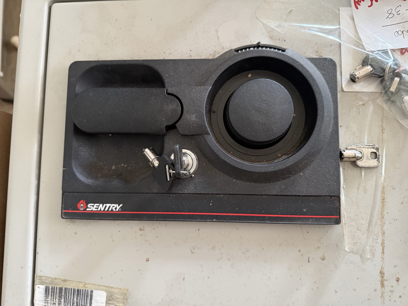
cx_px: 204
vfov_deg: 56.8
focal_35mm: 24
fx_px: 283
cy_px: 153
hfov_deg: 71.6
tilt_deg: -83.7
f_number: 1.78
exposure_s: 1/60
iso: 500
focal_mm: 6.76
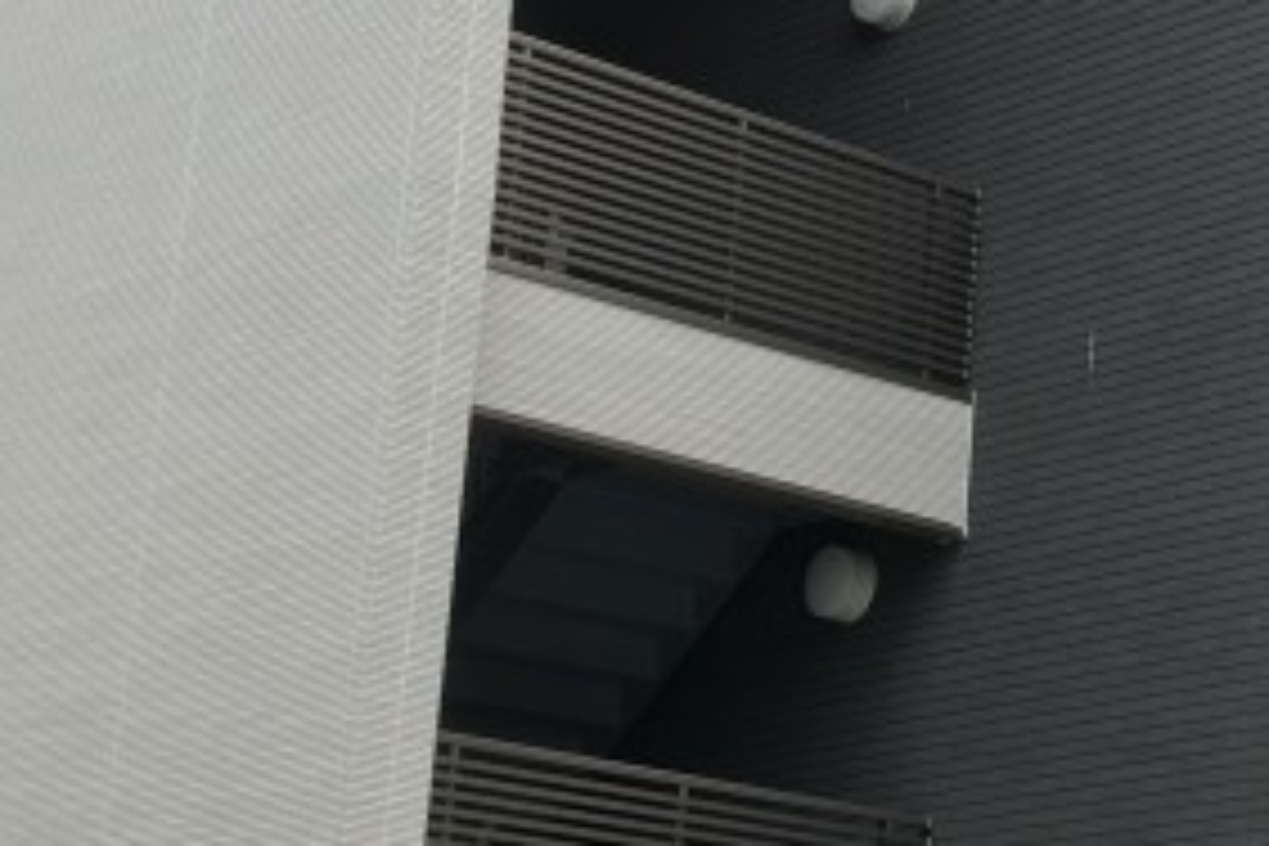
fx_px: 3771
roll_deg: -1.1
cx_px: 1696
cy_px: 490
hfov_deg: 17.8
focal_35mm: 107
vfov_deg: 12.8
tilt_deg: +14.8
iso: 25
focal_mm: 4.15
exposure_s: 1/610
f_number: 2.2
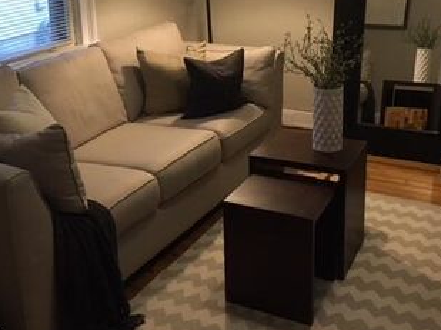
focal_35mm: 47
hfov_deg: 40.5
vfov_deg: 30.4
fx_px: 598
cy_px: 88
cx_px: 214
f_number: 2.2
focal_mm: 4.15
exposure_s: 1/30
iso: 200
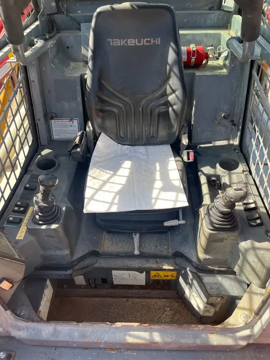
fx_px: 270
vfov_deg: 67.3
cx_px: 135
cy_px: 180
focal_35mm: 26
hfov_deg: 53.1
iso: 50
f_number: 1.6
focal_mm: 5.1
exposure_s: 1/473
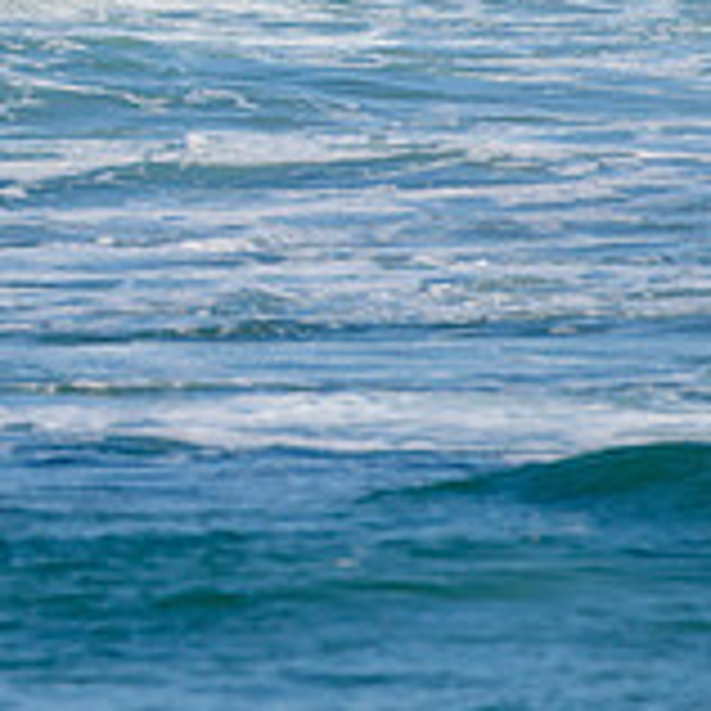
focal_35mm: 1917
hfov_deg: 0.9
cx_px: -605
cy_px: -176
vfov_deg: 0.9
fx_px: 44547
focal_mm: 500
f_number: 5.6
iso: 140
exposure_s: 1/2000
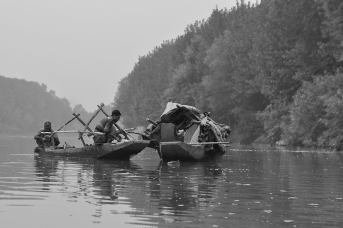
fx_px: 1213
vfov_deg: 10.7
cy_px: 114
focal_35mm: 128
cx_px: 172
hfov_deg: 16.1
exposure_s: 1/500
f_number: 5.6
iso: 360
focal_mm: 85
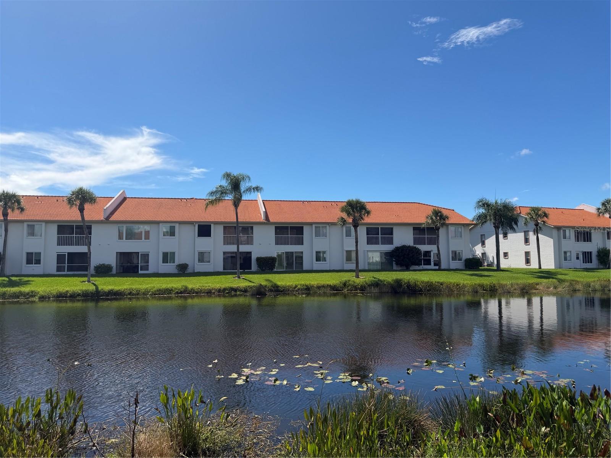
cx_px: 306
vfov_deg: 56.8
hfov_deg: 71.6
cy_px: 229
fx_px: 424
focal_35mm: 24
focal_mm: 6.76
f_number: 1.78
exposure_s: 1/5319
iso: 80
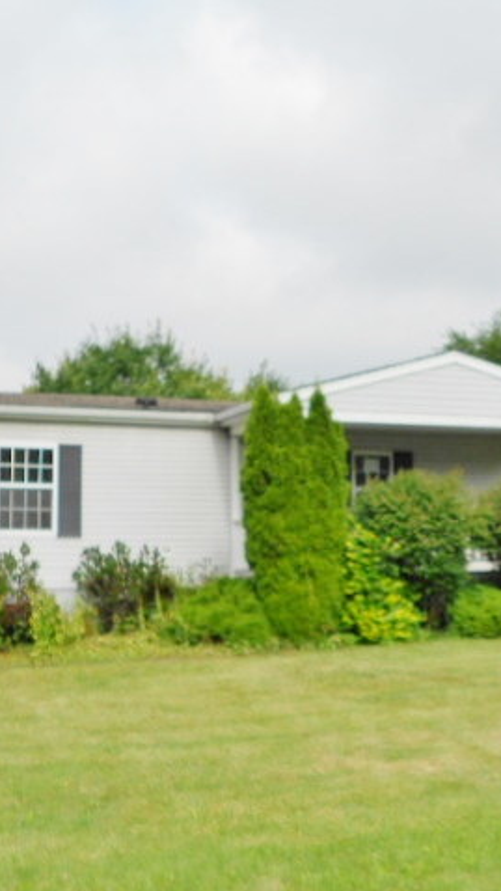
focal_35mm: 54
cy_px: 446
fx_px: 1275
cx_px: 339
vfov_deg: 38.5
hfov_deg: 22.1
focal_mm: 6.7
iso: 80
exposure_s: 1/640
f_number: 3.9
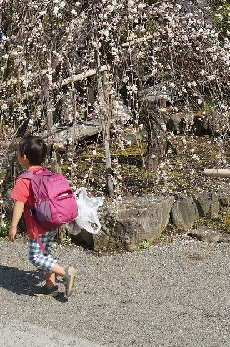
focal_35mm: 74
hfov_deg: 18.4
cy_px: 85
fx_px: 711
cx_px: 108
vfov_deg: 27.0
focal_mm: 30
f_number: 6.3
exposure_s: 1/400
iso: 100
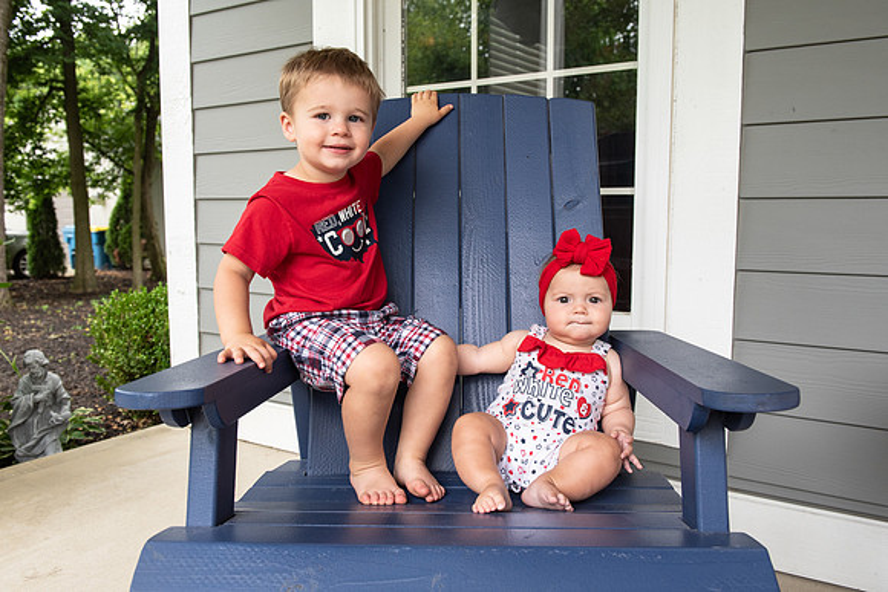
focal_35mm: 31
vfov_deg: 42.4
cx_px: 430
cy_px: 288
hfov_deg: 60.3
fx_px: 764
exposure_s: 1/125
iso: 400
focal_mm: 28
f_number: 5.6
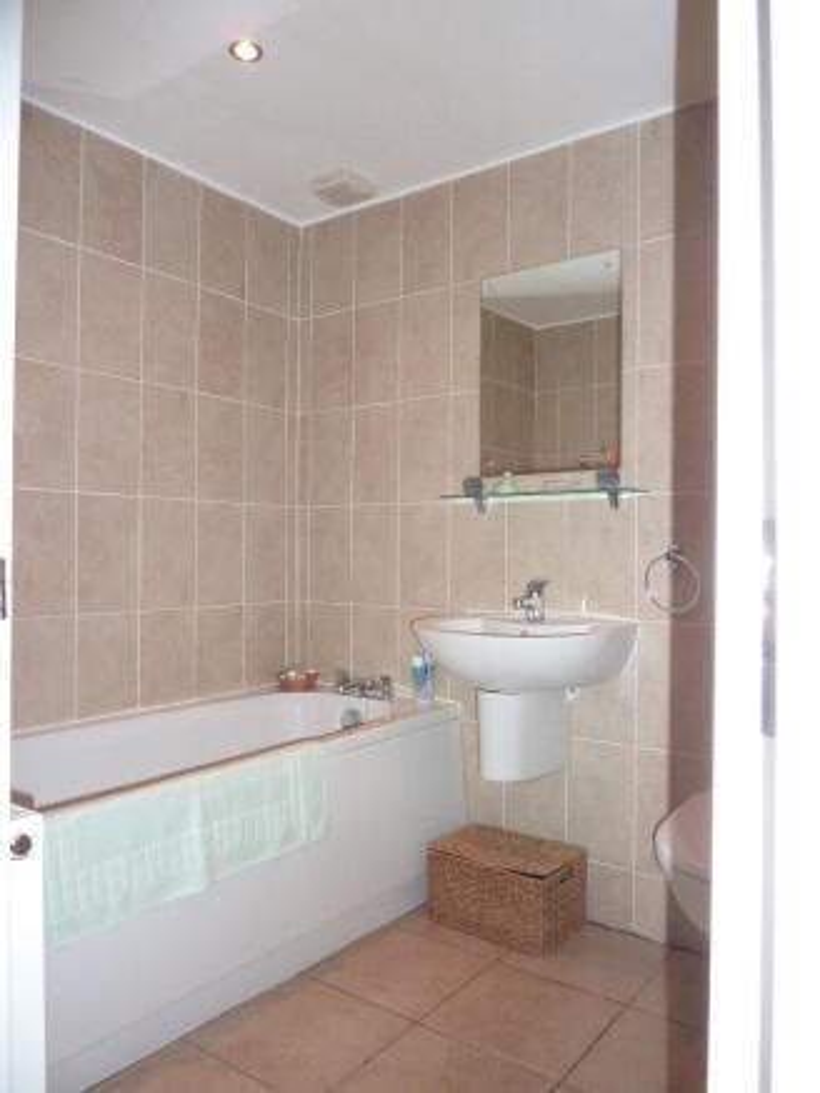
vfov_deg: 69.4
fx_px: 789
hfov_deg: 54.9
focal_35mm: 25
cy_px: 546
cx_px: 410
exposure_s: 1/30
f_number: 3.3
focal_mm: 4.1
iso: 200
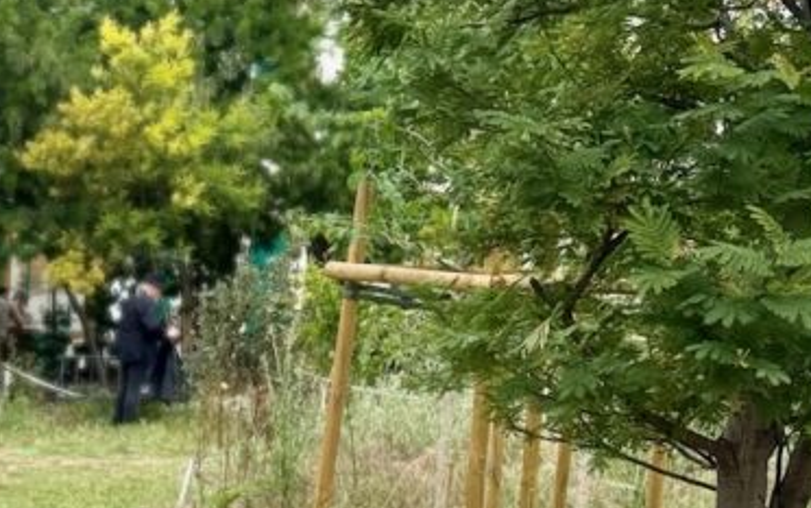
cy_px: 752
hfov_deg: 14.3
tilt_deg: -8.5
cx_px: -244
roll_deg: -2.6
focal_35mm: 140
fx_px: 3096
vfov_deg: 9.1
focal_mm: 6.76
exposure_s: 1/2494
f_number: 1.78
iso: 100
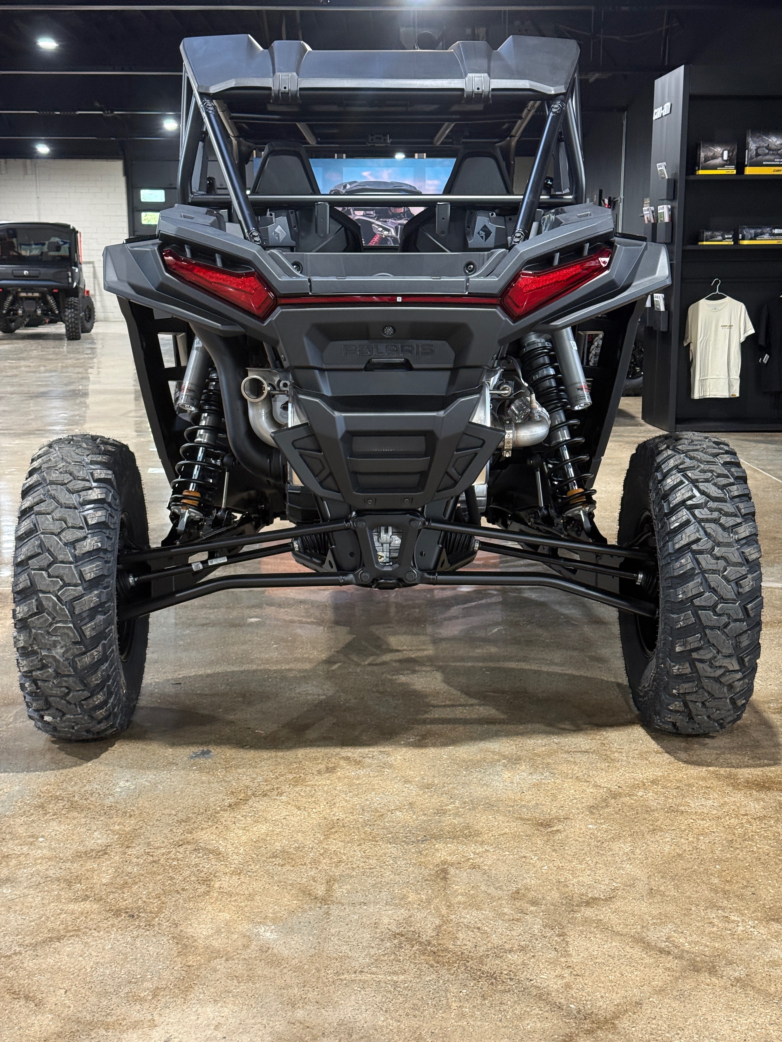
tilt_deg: -9.7
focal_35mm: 48
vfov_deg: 39.7
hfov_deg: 30.3
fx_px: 1446
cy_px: 521
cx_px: 391
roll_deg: -0.8
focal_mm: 6.76
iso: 200
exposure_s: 1/60
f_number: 1.78
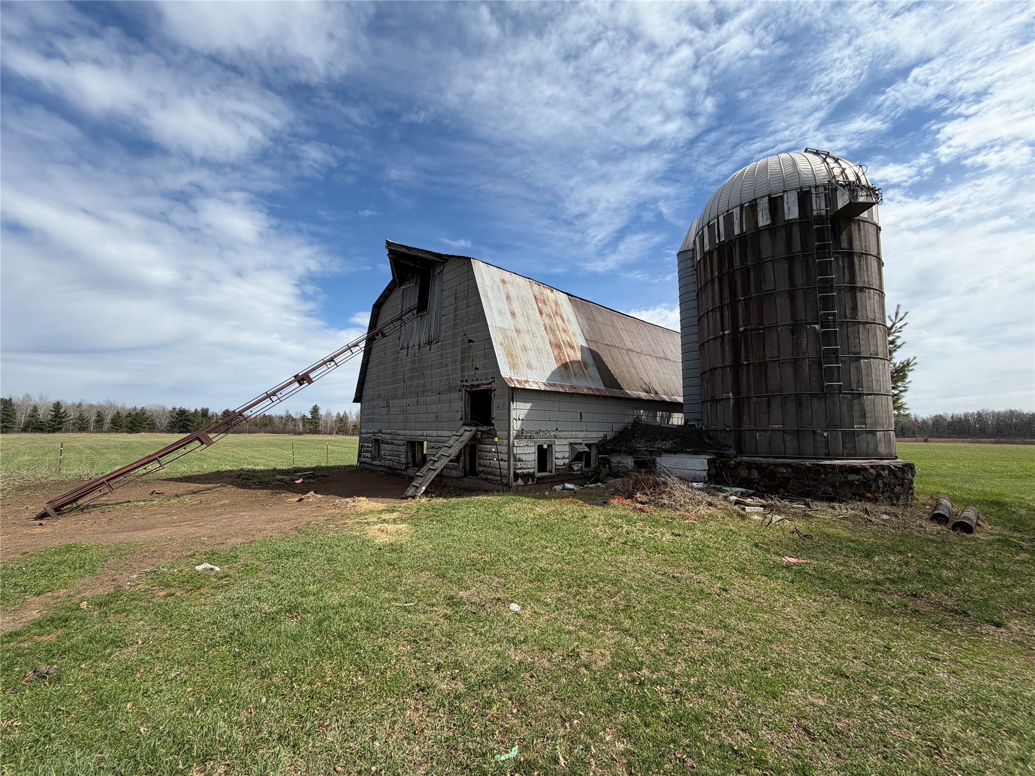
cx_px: 518
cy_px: 388
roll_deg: -0.6
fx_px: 419
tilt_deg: +5.6
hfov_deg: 102.1
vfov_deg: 85.7
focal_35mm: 14
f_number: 2.2
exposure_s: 1/970
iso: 20
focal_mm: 2.22
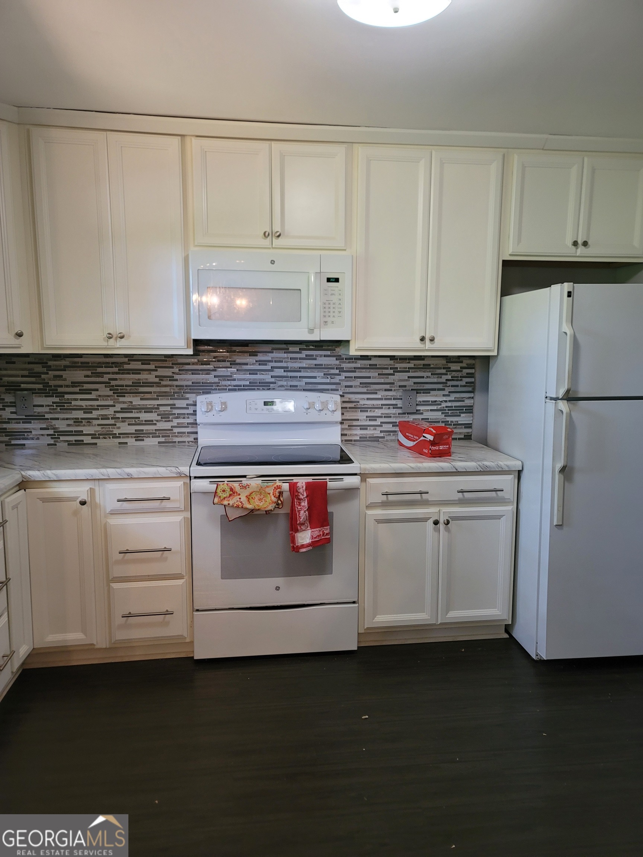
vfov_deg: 69.4
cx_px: 322
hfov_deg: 54.9
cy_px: 428
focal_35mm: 25
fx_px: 619
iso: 250
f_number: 1.8
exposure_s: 1/40
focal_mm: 7
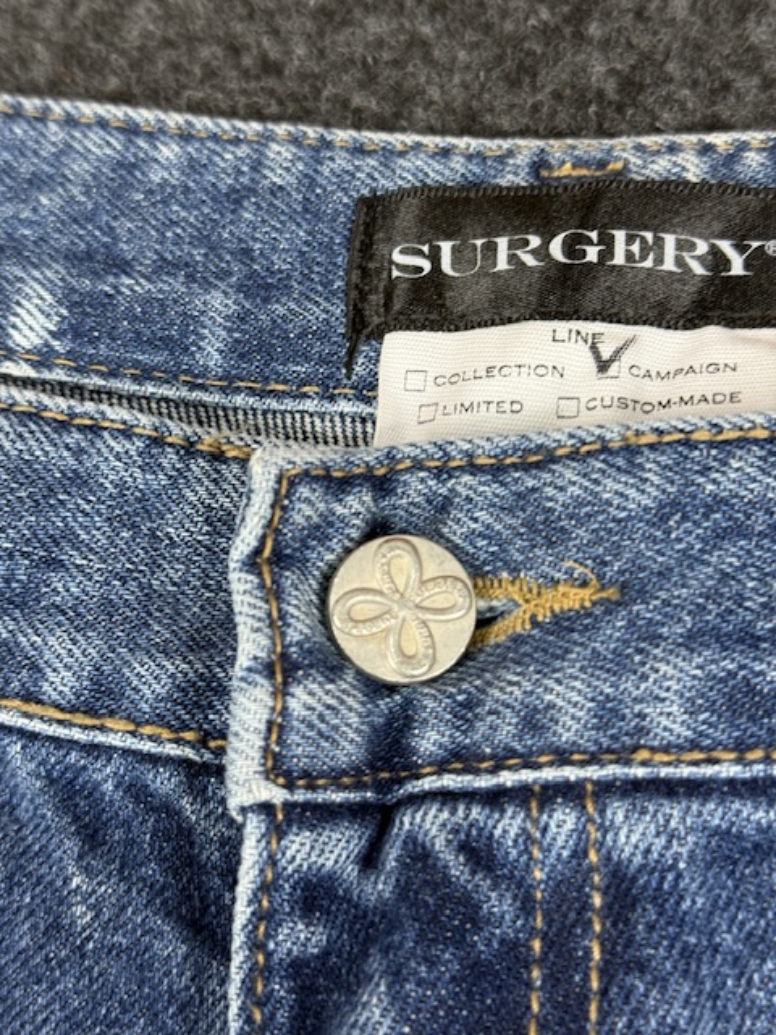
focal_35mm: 48
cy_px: 518
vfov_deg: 39.7
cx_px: 388
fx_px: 1435
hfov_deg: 30.3
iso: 100
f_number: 1.78
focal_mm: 6.76
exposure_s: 1/50
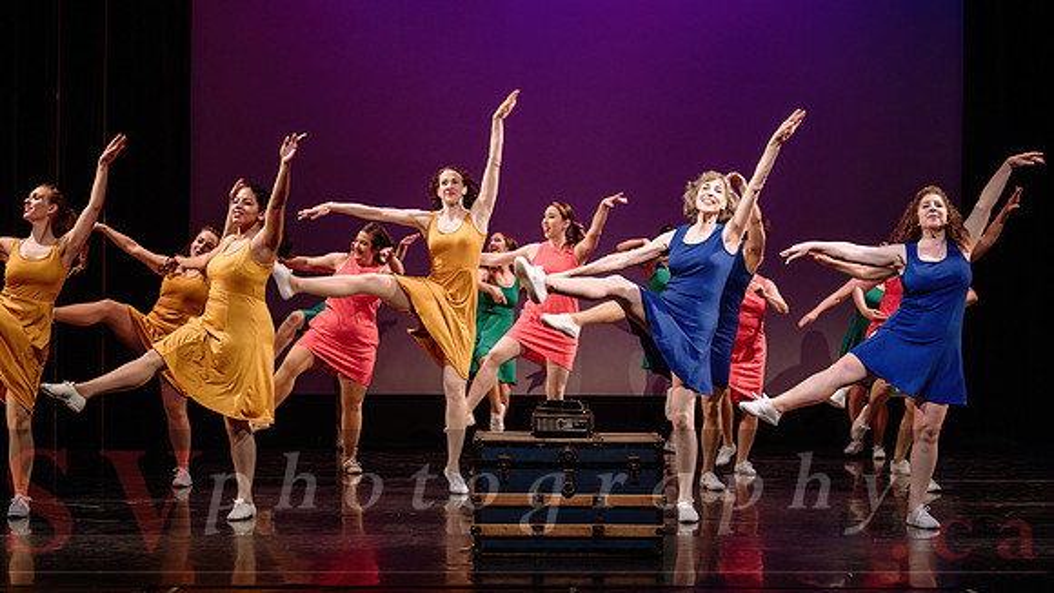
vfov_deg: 16.3
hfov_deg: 28.6
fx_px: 2067
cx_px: 527
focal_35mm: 74
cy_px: 297
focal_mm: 70
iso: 1000
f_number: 2.8
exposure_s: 1/250
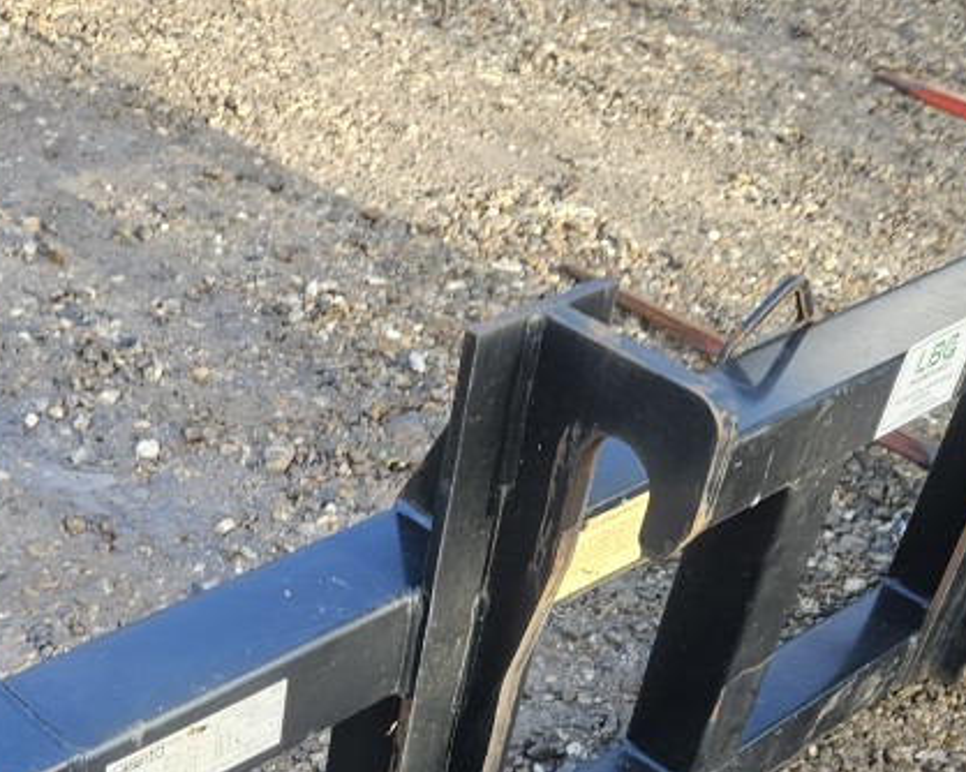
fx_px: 1572
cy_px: 756
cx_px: 298
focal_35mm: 55
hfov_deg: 33.8
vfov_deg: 26.3
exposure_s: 1/129
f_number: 1.8
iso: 40
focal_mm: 5.4
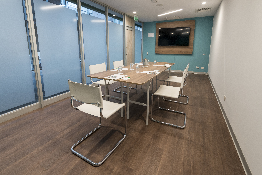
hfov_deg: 104.2
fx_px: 102
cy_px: 88
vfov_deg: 81.2
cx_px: 131
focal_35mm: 14
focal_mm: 14
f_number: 9
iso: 500
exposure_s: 1/15
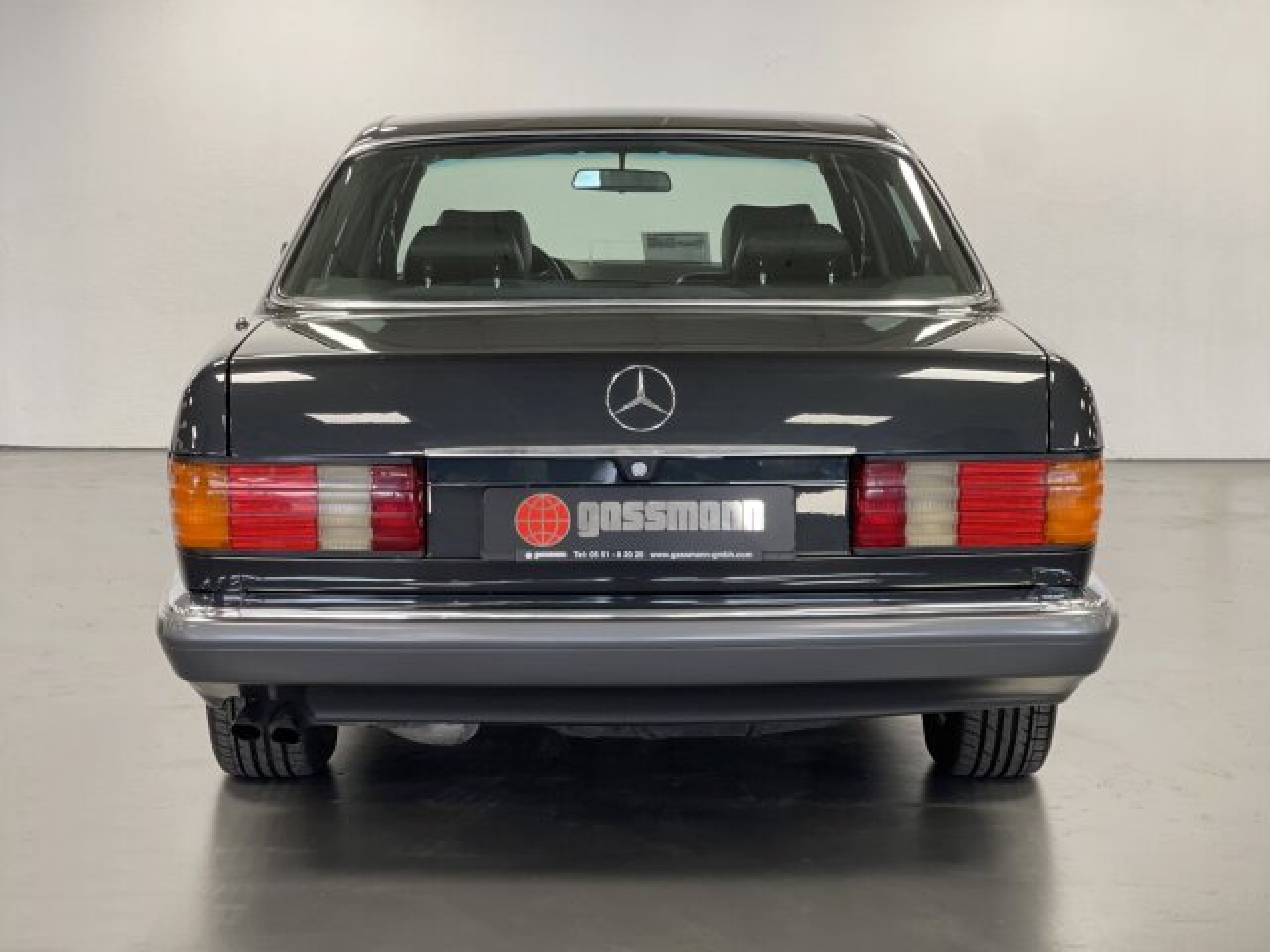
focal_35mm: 64
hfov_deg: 30.3
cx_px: 635
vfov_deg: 22.9
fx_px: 2348
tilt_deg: -6.4
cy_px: 476
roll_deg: -0.6
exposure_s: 1/33
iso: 125
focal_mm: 7.5
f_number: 2.2
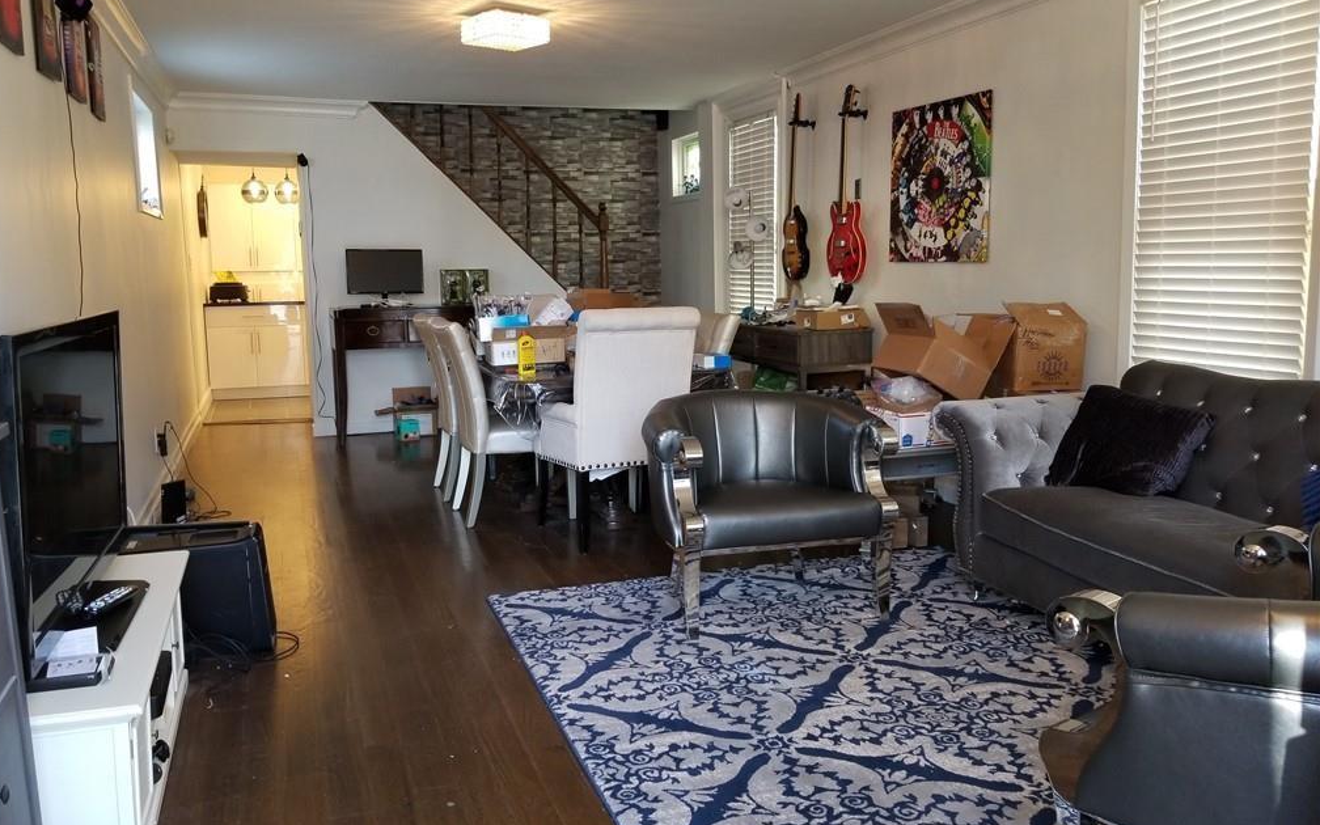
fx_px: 1007
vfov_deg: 44.5
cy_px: 398
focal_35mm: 28
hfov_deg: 66.5
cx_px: 651
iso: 100
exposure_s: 1/30
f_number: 1.7
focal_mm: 4.25
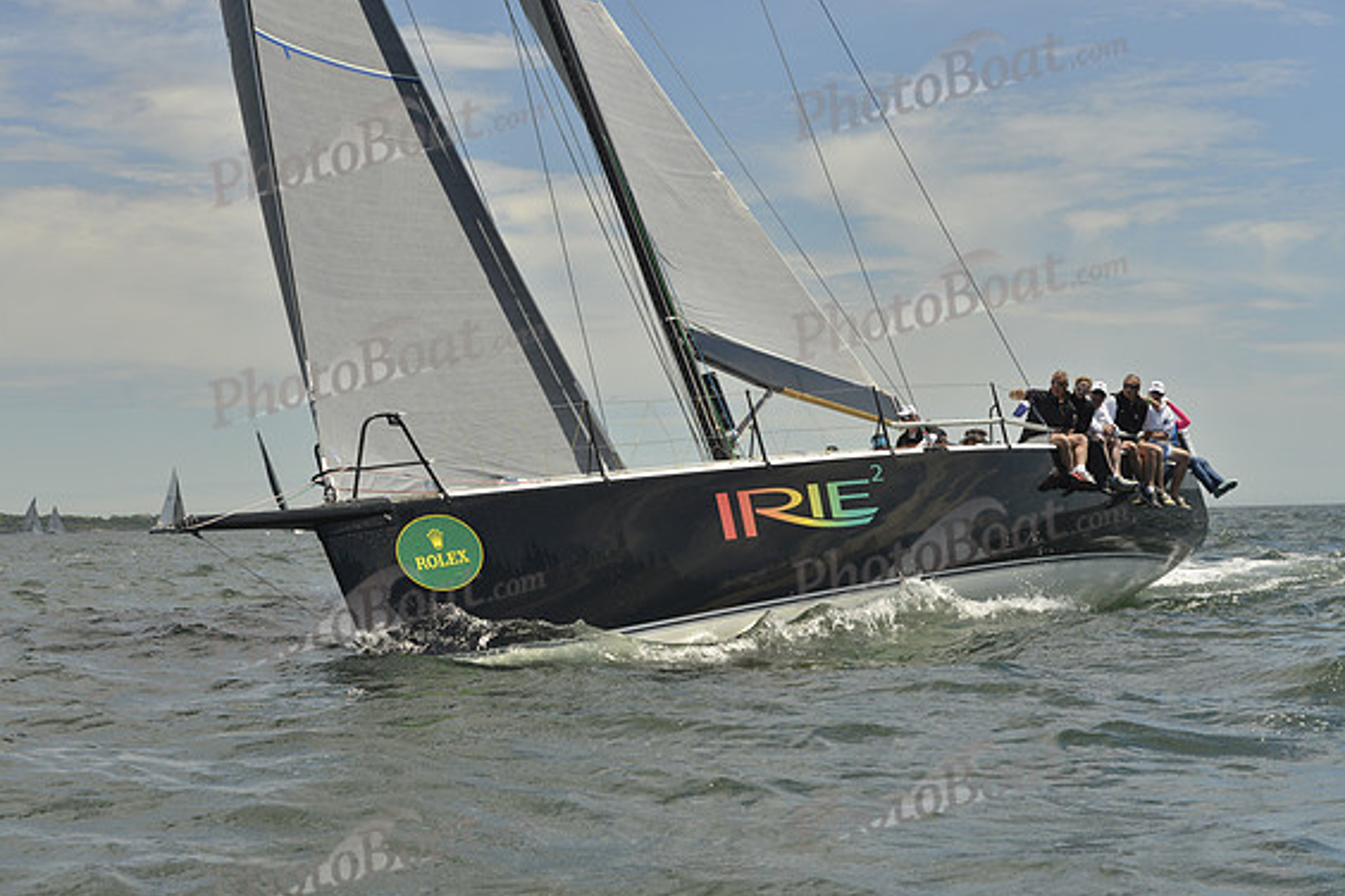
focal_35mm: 72
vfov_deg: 18.9
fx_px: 2690
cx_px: 670
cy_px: 456
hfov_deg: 28.1
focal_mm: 70
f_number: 9
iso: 280
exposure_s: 1/1600
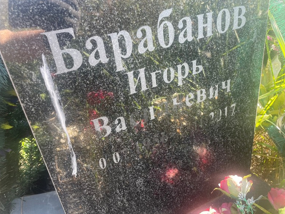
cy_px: 105
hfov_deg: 65.3
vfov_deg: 51.4
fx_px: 222
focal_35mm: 27
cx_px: 141
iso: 40
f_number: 1.6
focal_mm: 4.2
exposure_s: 1/121
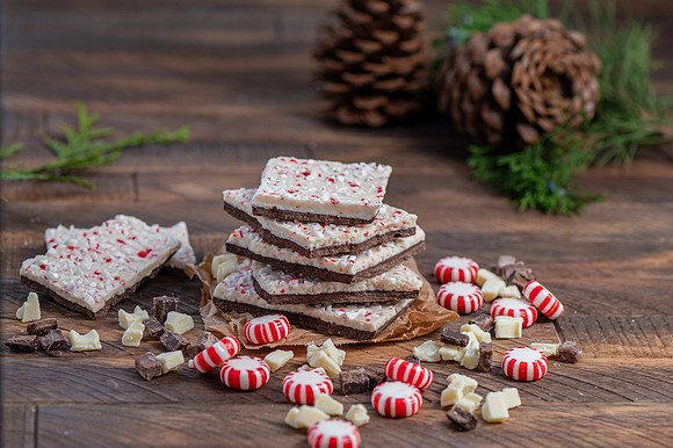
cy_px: 258
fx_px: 2331
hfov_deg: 16.4
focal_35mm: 125
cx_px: 353
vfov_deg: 11.0
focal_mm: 105
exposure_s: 1/60
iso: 100
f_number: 5.6
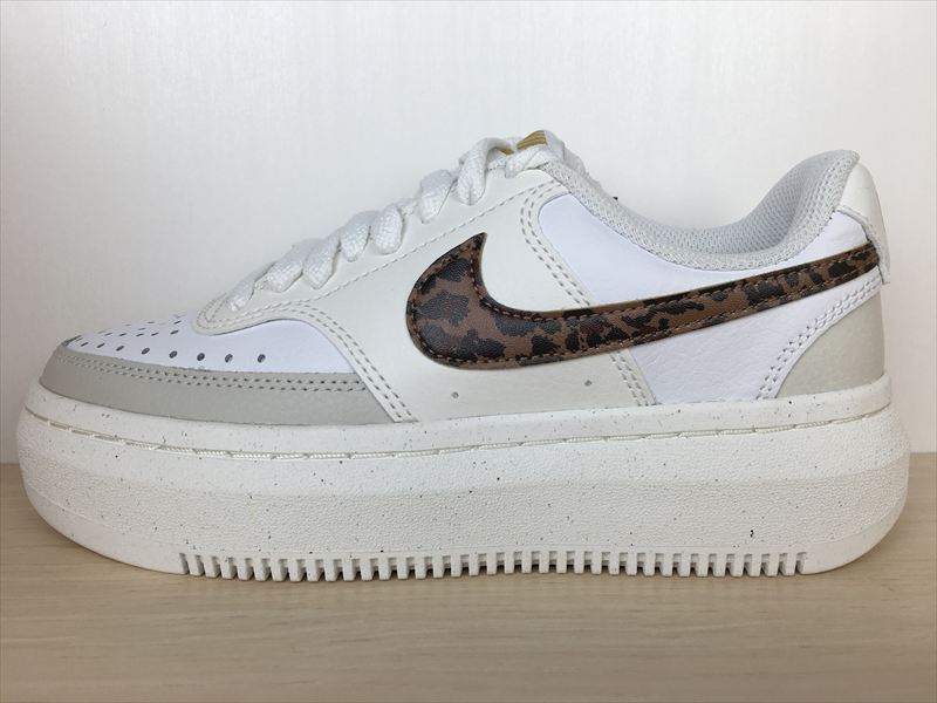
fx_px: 785
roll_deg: +0.8
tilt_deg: -9.3
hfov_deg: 61.7
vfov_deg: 48.2
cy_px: 352
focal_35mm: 29
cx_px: 468
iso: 25
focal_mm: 4.15
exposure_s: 1/124
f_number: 2.2
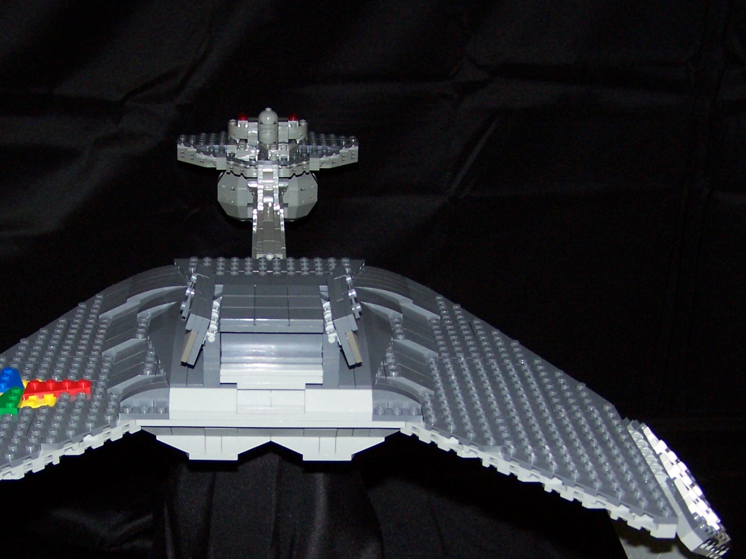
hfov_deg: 33.1
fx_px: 1250
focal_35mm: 58
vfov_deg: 24.9
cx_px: 290
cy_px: 424
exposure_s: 1/60
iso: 140
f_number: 2.8
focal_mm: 6.3
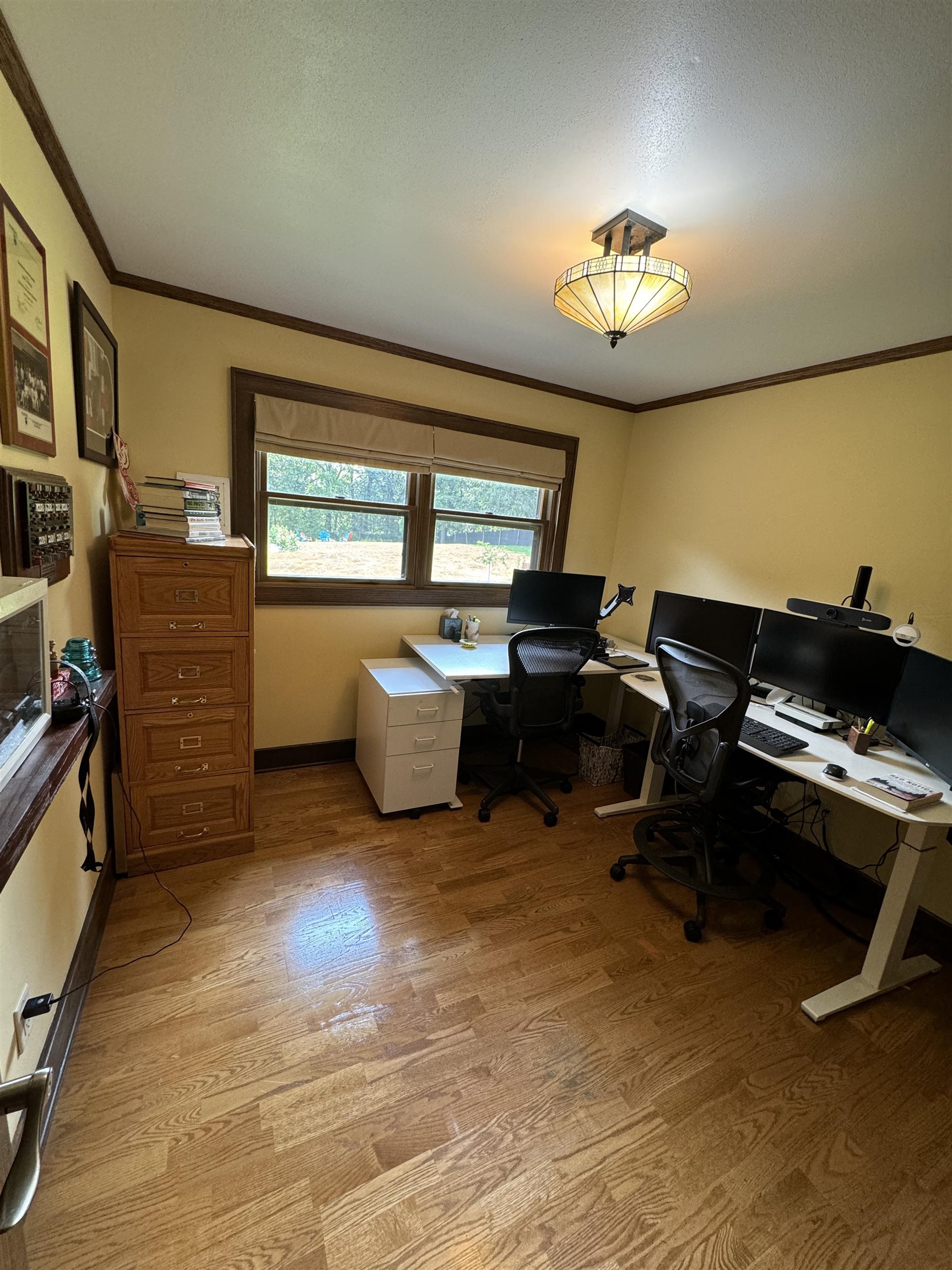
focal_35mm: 14
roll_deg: -6.4
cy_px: 635
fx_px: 513
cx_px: 476
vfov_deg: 102.1
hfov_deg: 85.7
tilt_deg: -13.7
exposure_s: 1/60
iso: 200
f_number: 2.2
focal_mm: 2.22
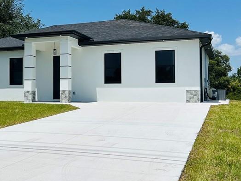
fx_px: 355
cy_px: 76
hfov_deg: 36.8
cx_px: 66
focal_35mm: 51
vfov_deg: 28.5
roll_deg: -0.4
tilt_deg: +2.0
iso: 50
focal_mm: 5.7
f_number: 1.5
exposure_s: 1/11364
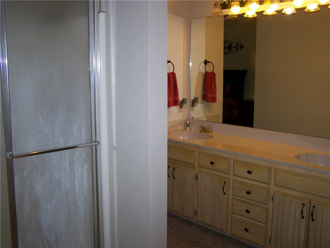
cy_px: 124
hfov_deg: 49.0
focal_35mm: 38
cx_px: 165
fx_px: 362
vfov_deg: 37.7
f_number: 2.8
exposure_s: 1/60
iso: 80
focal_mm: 6.3
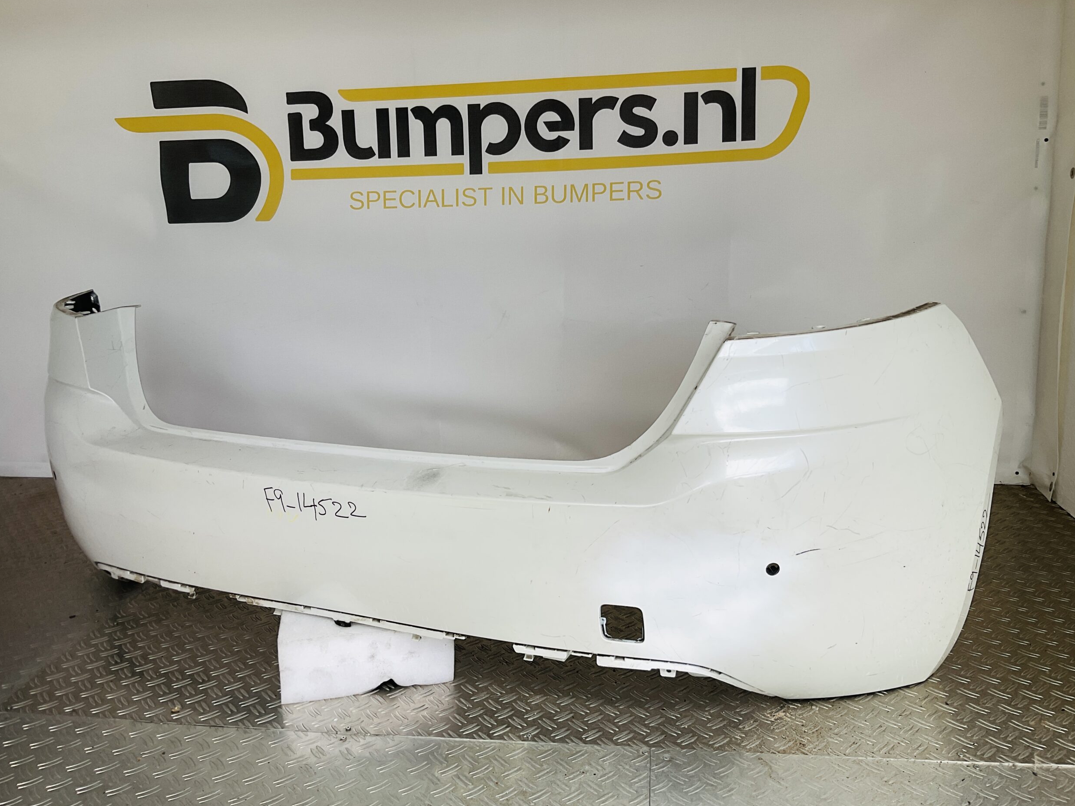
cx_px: 525
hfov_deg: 60.0
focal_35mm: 30
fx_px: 932
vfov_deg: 46.8
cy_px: 404
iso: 16
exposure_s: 1/342
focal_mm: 3
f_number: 1.8
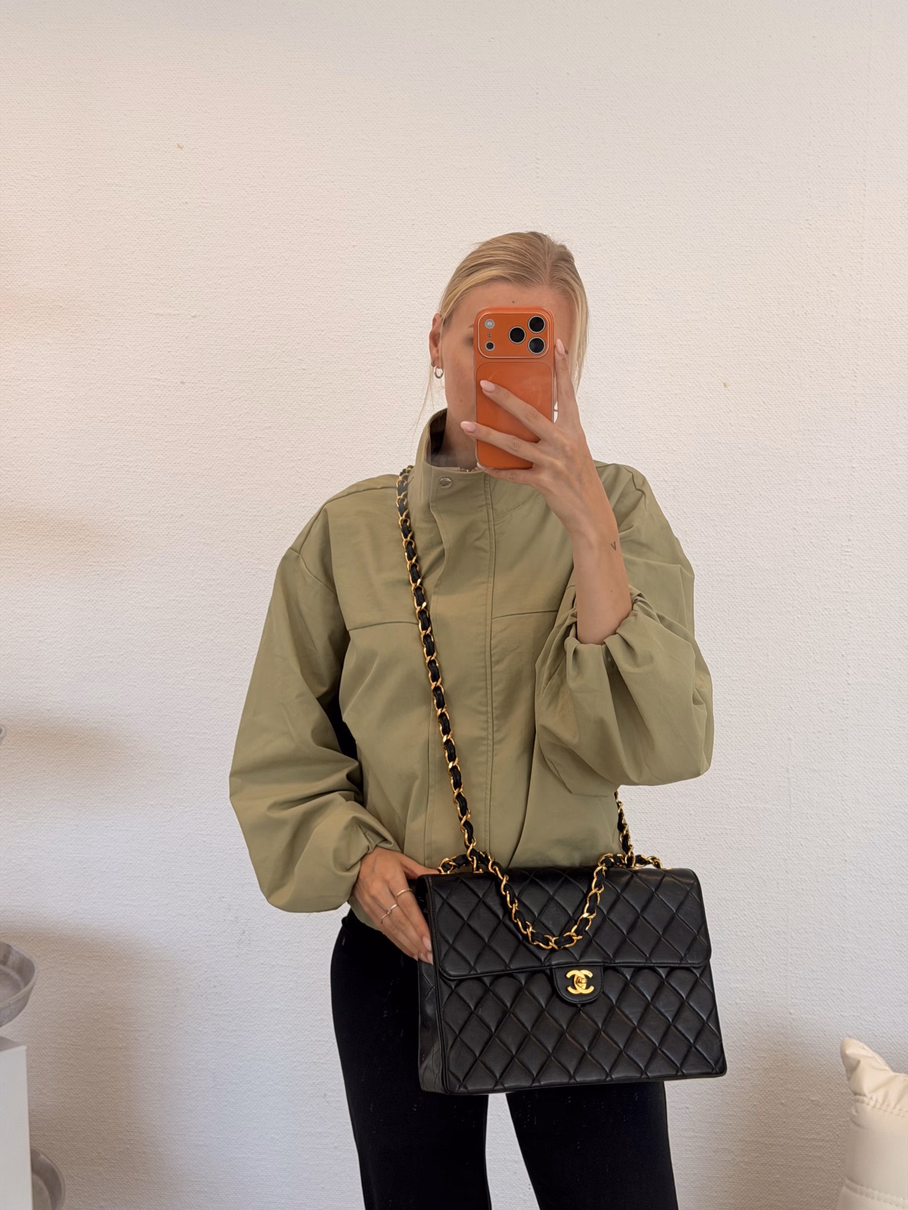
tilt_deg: -13.9
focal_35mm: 48
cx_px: 454
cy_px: 605
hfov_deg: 30.3
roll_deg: +0.2
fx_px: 1679
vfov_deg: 39.7
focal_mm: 6.76
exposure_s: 1/121
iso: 50
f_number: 1.78
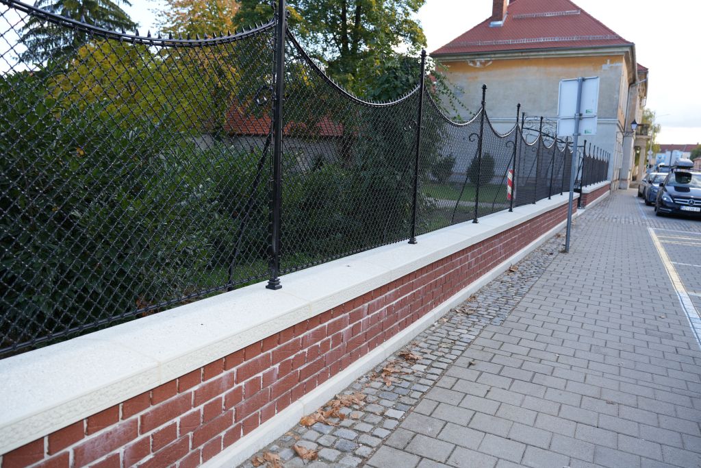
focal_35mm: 28
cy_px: 234
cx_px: 350
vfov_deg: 46.4
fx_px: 545
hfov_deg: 65.5
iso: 125
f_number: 4
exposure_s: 1/160
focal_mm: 28
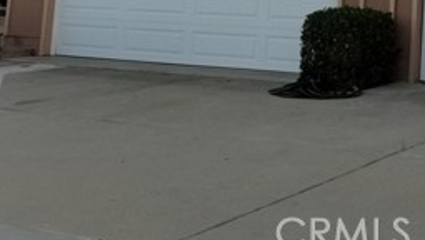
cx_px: 483
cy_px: -143
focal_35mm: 71
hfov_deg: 26.9
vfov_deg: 15.4
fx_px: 801
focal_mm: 4.25
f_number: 1.7
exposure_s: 1/385
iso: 50
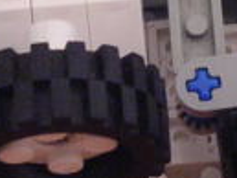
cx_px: 184
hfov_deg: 9.3
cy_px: -29
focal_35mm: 213
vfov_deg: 6.9
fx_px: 1460
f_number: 3
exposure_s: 1.3
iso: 400
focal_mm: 6.6
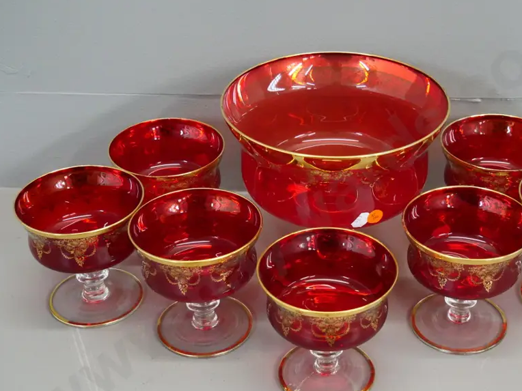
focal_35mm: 59
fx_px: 890
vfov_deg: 24.8
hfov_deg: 32.6
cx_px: 321
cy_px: 210
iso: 3200
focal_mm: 22
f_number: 4.3
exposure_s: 1/100
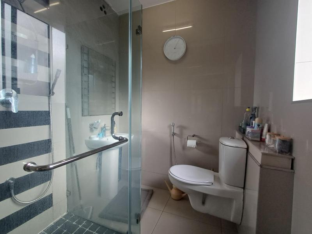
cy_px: 117
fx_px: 144
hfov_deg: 94.5
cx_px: 156
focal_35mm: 16
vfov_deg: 78.1
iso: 64
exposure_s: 1/50
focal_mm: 1.64
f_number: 2.2
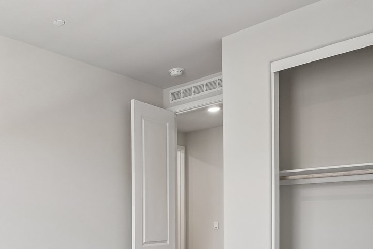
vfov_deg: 36.7
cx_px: 21
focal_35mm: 34
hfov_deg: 48.4
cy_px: 220
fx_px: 352
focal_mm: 12
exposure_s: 1/25
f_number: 8
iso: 400
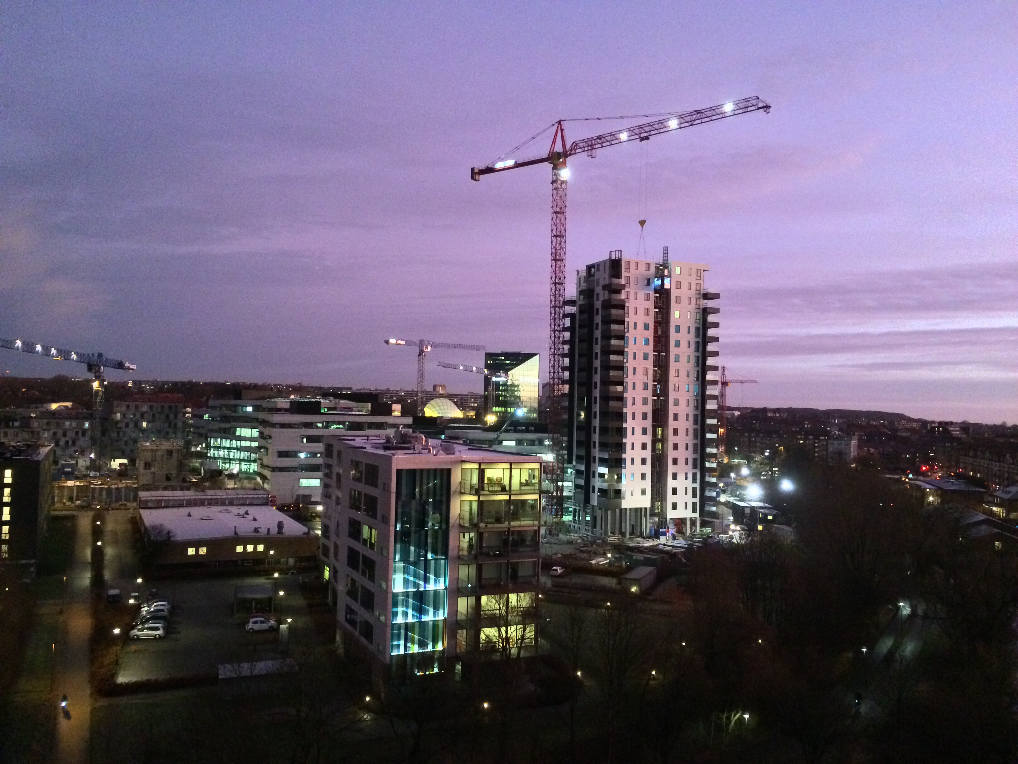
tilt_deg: +1.7
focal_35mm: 29
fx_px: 853
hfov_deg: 61.7
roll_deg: -1.7
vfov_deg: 48.2
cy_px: 382
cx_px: 509
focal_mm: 4.15
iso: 640
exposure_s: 1/17
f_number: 2.2
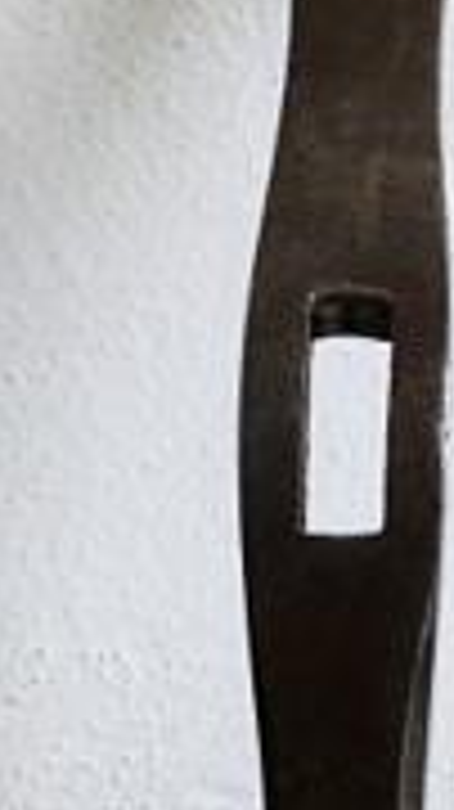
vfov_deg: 11.1
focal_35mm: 194
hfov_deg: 6.2
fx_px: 4160
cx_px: 378
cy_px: 432
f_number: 4.9
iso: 400
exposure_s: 1/30
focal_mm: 14.2
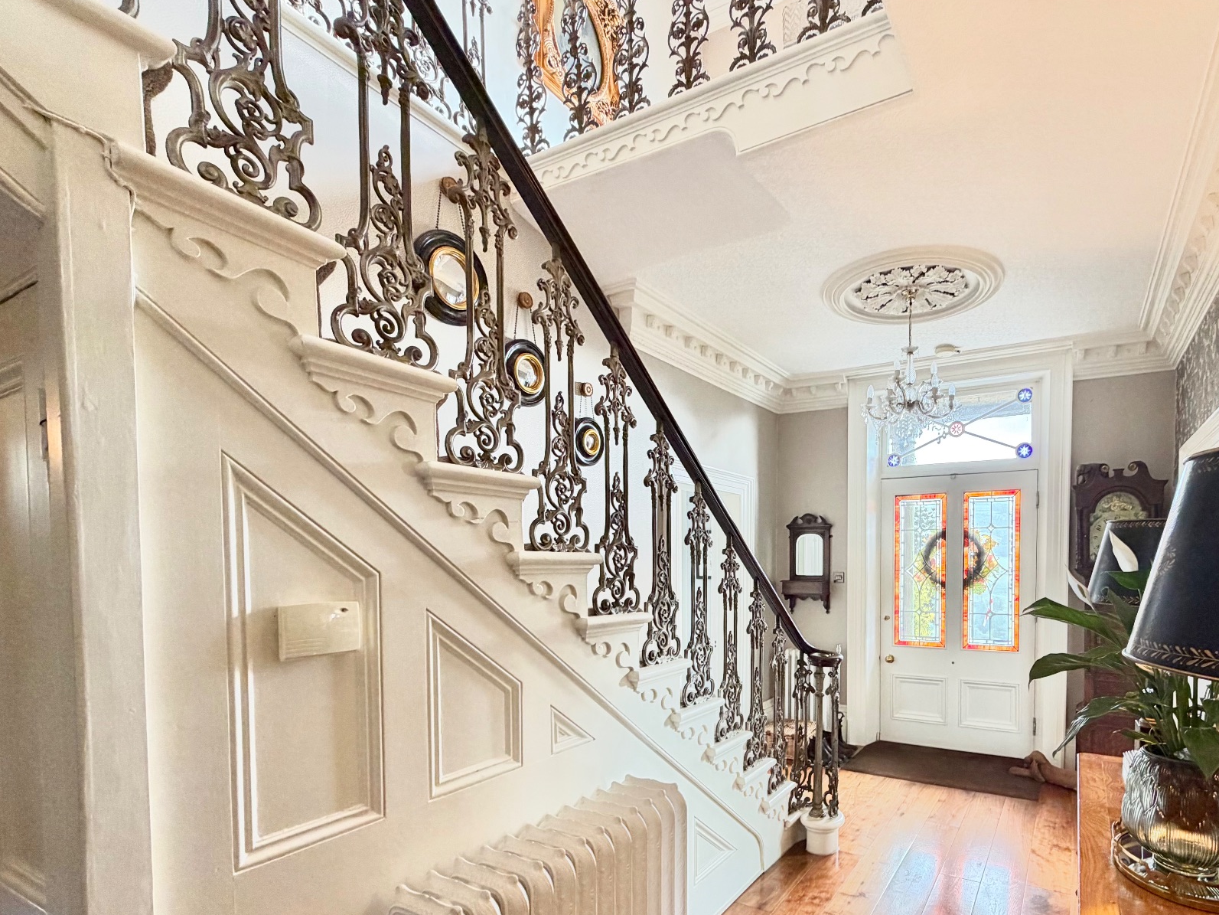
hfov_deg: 86.1
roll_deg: +0.0
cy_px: 581
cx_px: 759
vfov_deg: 70.3
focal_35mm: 18
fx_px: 634
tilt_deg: -2.6
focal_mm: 2.22
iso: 160
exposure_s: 1/50
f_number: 2.2
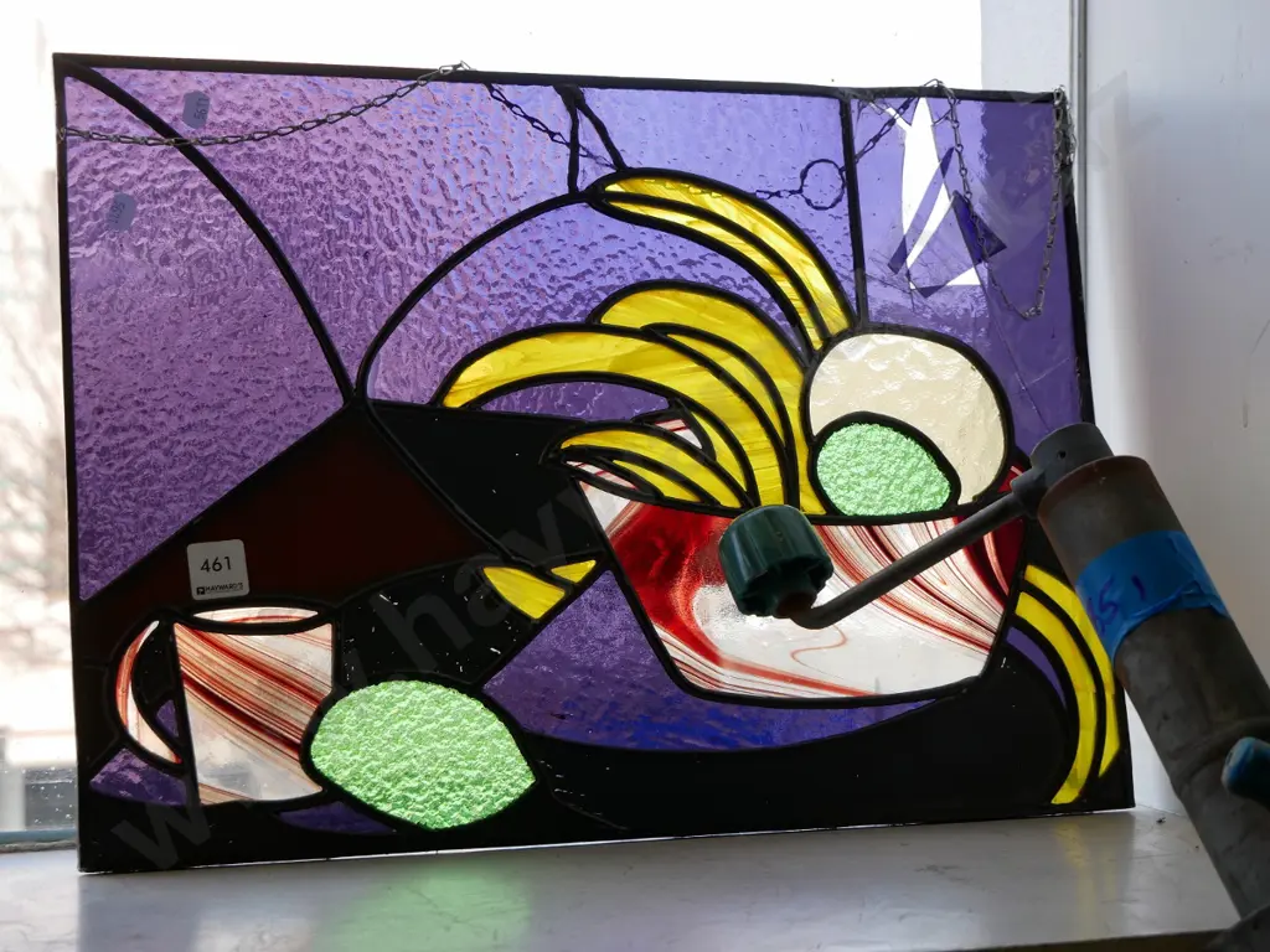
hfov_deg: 29.4
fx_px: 2421
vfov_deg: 22.3
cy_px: 476
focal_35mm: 66
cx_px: 635
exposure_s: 1/160
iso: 200
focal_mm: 33
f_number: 5.1
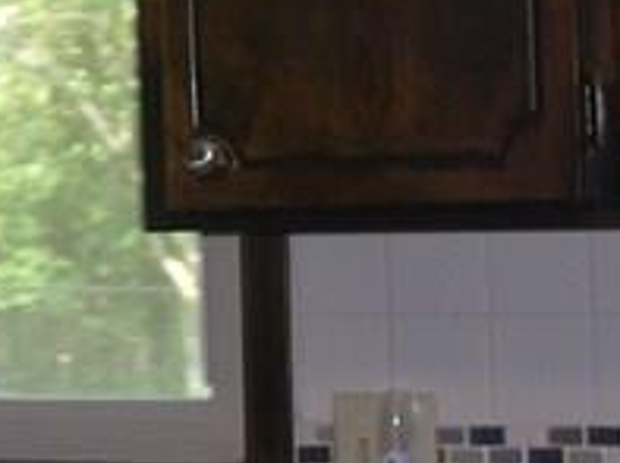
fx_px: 3540
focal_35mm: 198
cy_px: 463
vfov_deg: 7.4
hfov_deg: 9.8
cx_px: -145
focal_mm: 8
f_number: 2.8
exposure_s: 1/30
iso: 100
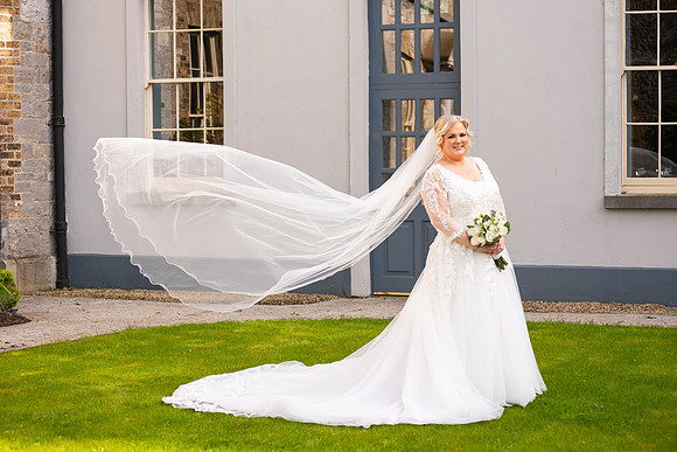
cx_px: 338
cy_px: 226
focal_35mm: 80
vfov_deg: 17.1
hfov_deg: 25.4
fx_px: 1505
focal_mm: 80
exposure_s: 1/320
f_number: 3.5
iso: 160
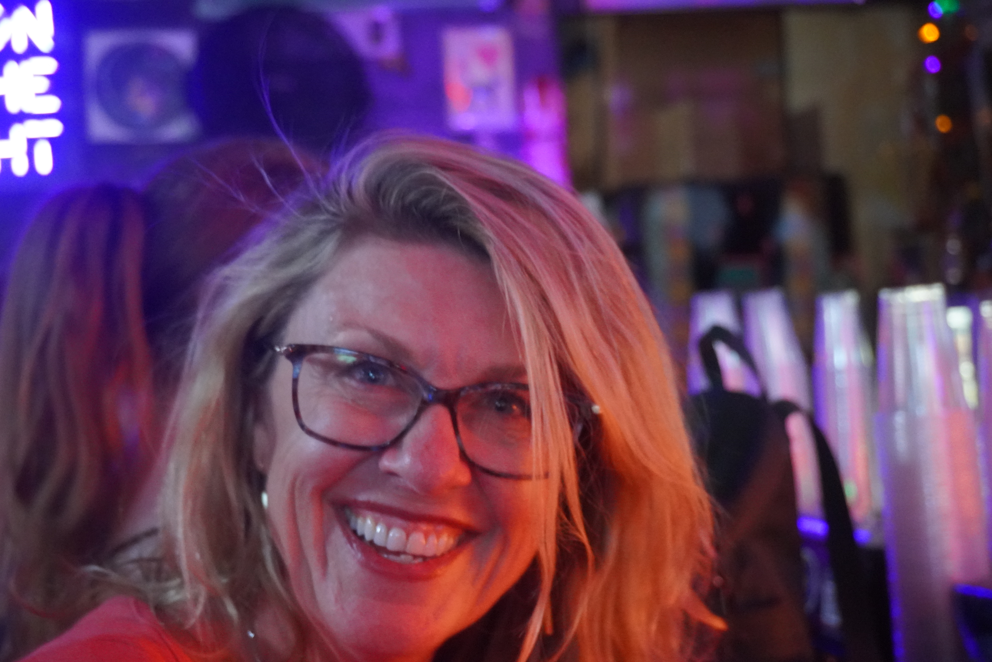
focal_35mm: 63
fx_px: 1736
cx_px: 496
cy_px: 331
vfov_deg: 21.6
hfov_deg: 31.9
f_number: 5.6
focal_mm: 42
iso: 6400
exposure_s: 1/25
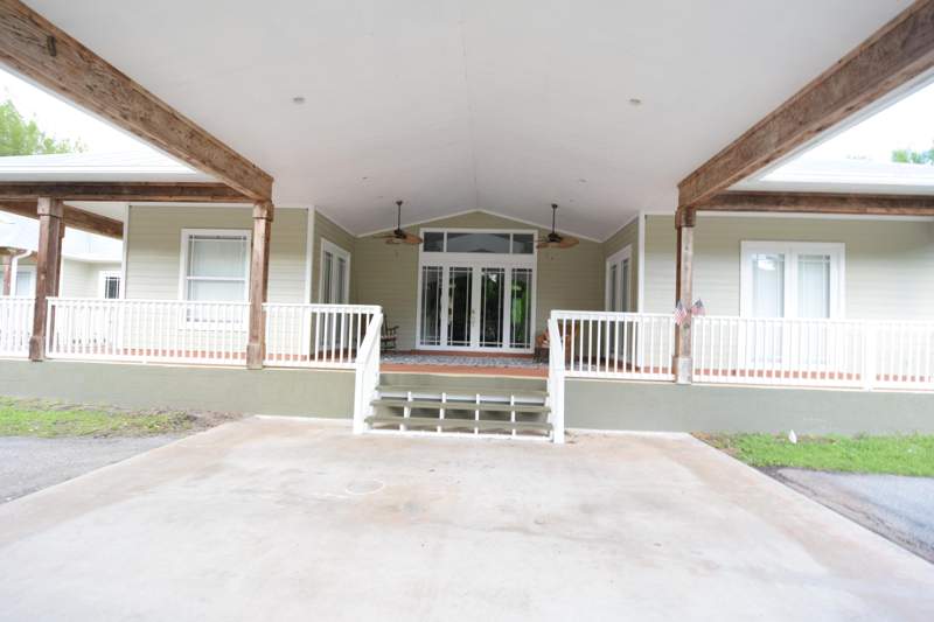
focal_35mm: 16
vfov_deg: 72.0
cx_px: 467
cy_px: 311
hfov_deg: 95.0
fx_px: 428
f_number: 5
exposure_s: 1/100
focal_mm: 11
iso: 400
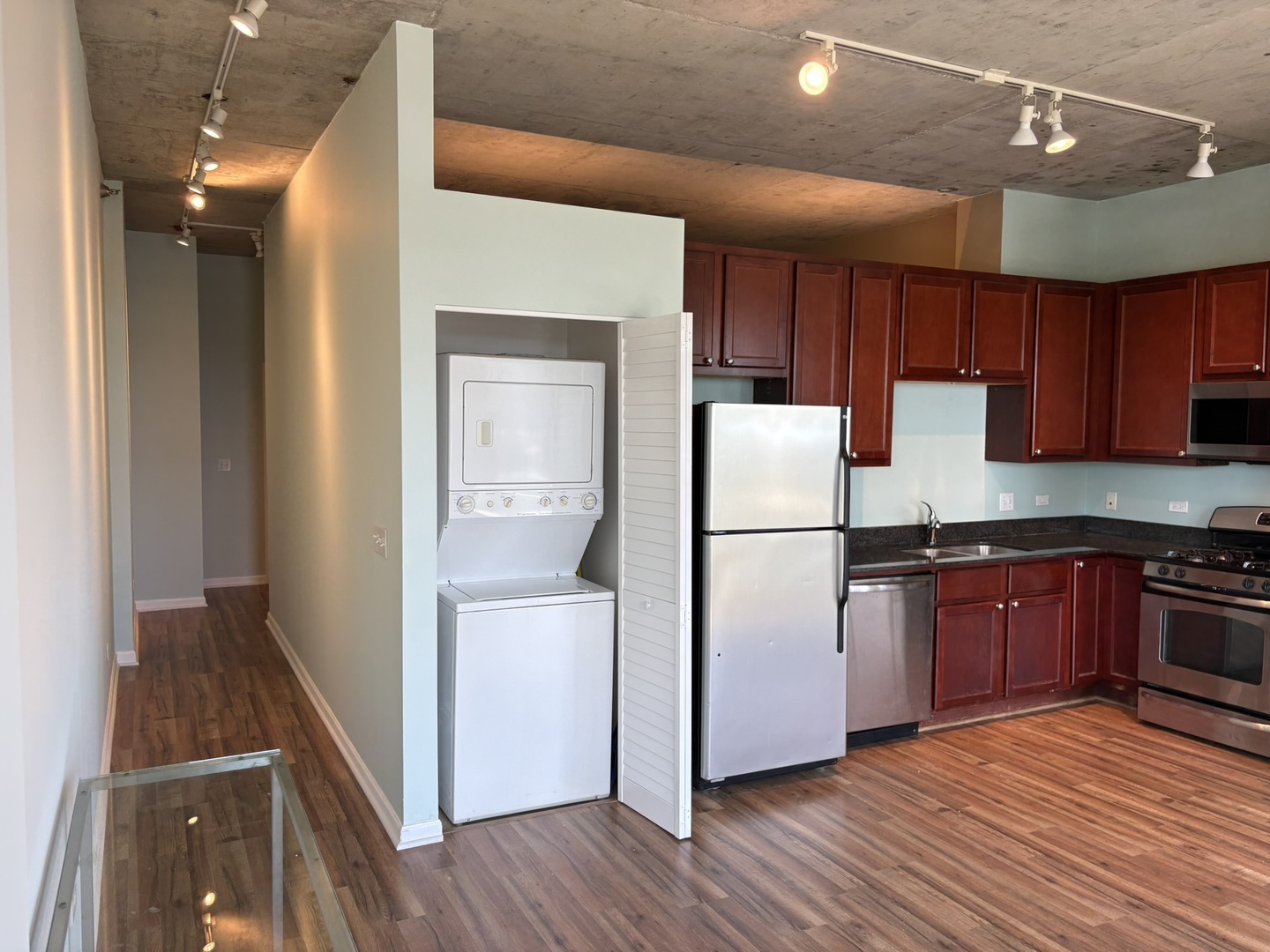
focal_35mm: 26
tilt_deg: -2.4
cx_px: 635
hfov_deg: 67.3
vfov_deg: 53.1
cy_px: 476
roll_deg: -0.4
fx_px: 954
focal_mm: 5.96
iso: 40
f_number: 1.6
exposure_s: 1/120
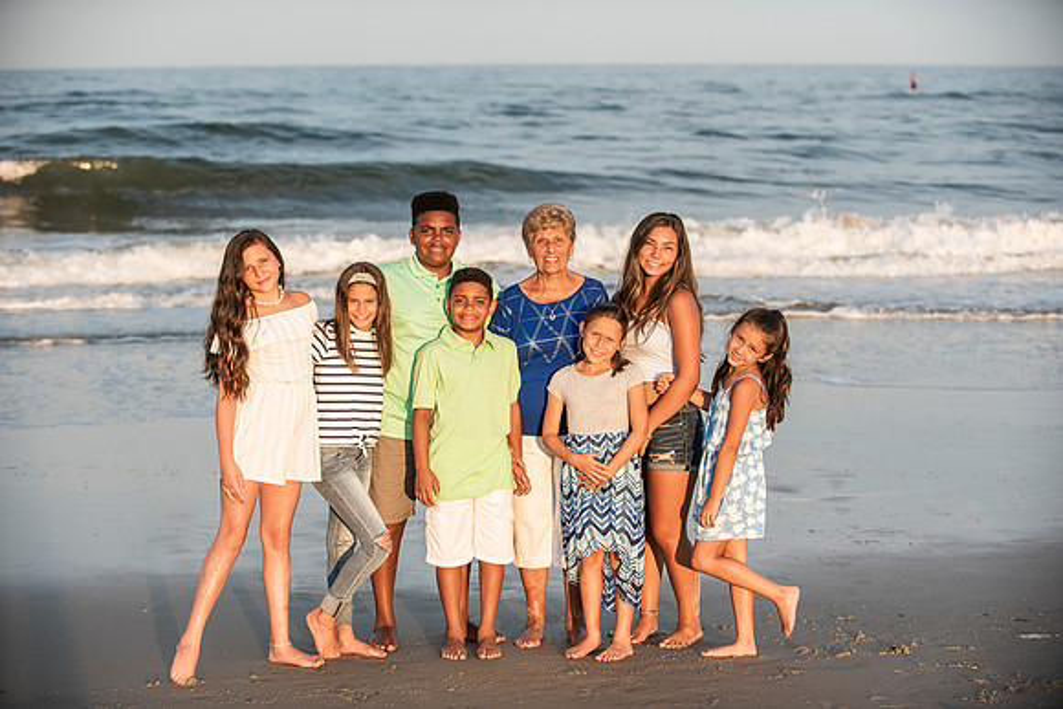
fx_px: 2422
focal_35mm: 82
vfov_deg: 16.7
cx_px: 532
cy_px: 354
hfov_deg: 24.8
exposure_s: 1/2500
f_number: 3.5
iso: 400
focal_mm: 82
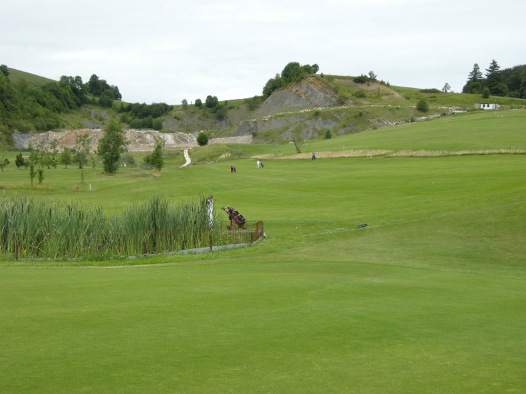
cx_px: 263
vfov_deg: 30.9
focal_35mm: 47
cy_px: 197
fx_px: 714
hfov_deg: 40.4
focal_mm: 10.1
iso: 64
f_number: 6.1
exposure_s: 1/212
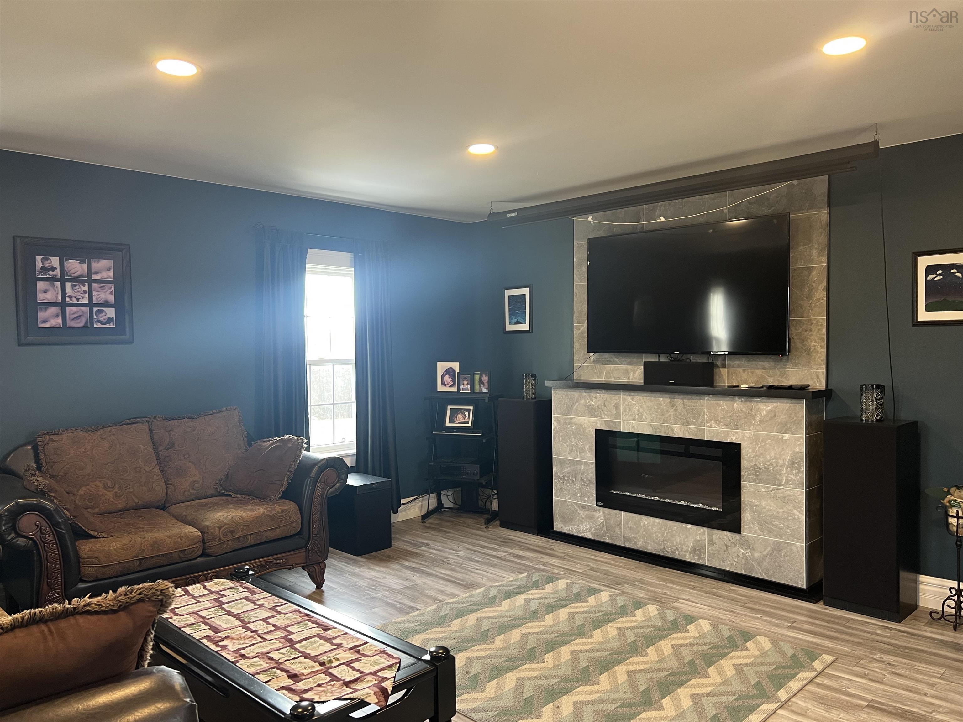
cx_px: 482
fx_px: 723
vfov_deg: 53.1
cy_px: 361
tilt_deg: -2.4
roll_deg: +1.5
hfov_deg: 67.3
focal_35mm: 26
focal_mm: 5.7
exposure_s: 1/60
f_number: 1.5
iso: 160
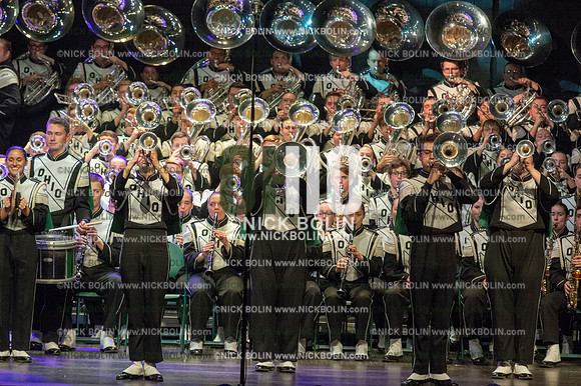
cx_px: 290
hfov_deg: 9.4
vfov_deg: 6.2
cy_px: 193
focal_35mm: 220
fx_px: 3548
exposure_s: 1/320
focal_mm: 220
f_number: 5.6
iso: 8000
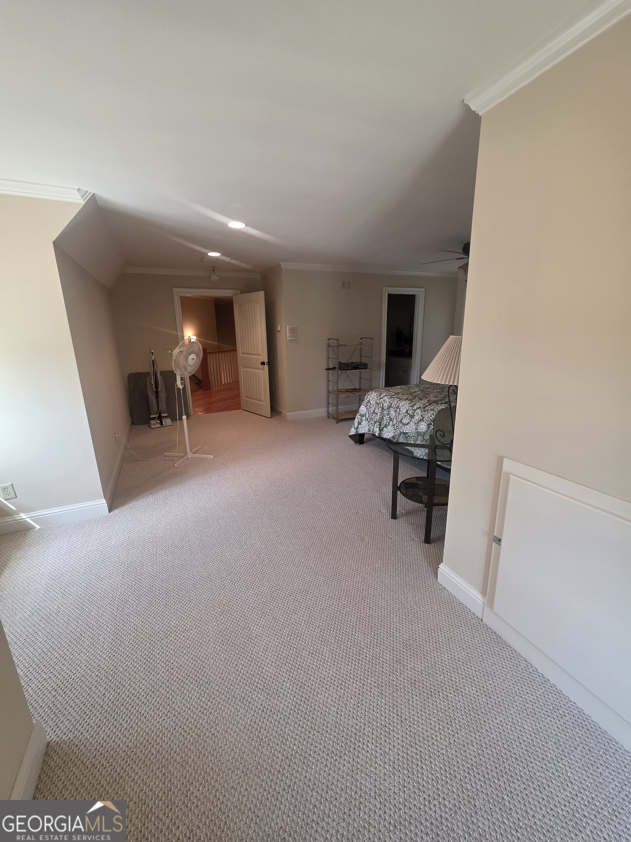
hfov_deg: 89.9
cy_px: 421
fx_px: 316
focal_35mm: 13
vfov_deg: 106.2
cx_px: 316
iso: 200
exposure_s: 1/120
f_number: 1.9
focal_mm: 2.2
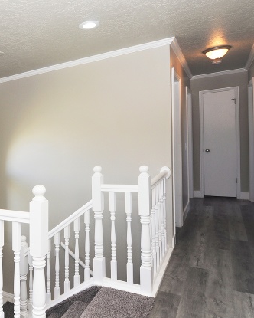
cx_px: 46
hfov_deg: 51.1
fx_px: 244
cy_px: 158
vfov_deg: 66.0
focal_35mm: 26
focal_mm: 12
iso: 200
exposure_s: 1/125
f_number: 5.6
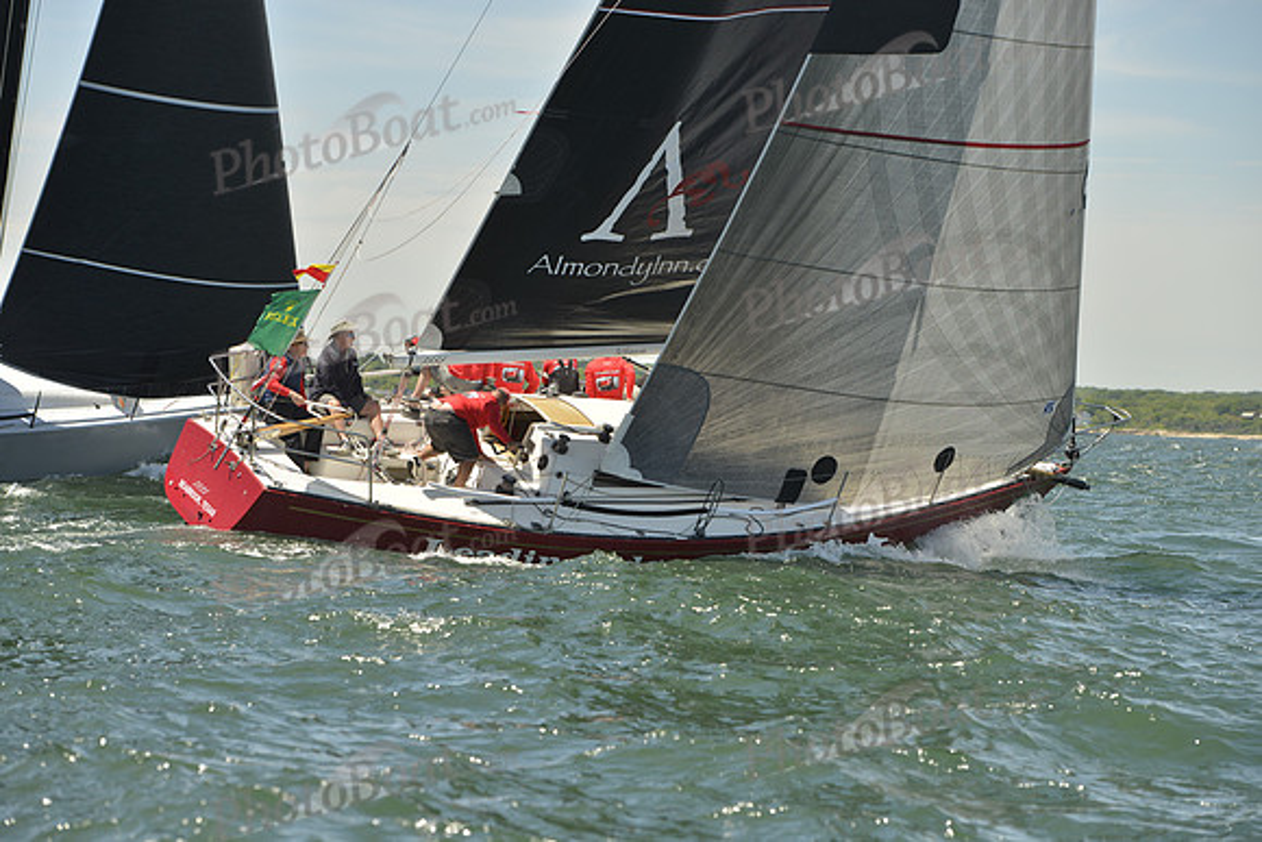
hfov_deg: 17.6
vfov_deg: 11.8
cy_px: 421
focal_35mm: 116
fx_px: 4067
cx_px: 631
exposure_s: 1/1600
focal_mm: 116
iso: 280
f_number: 6.3
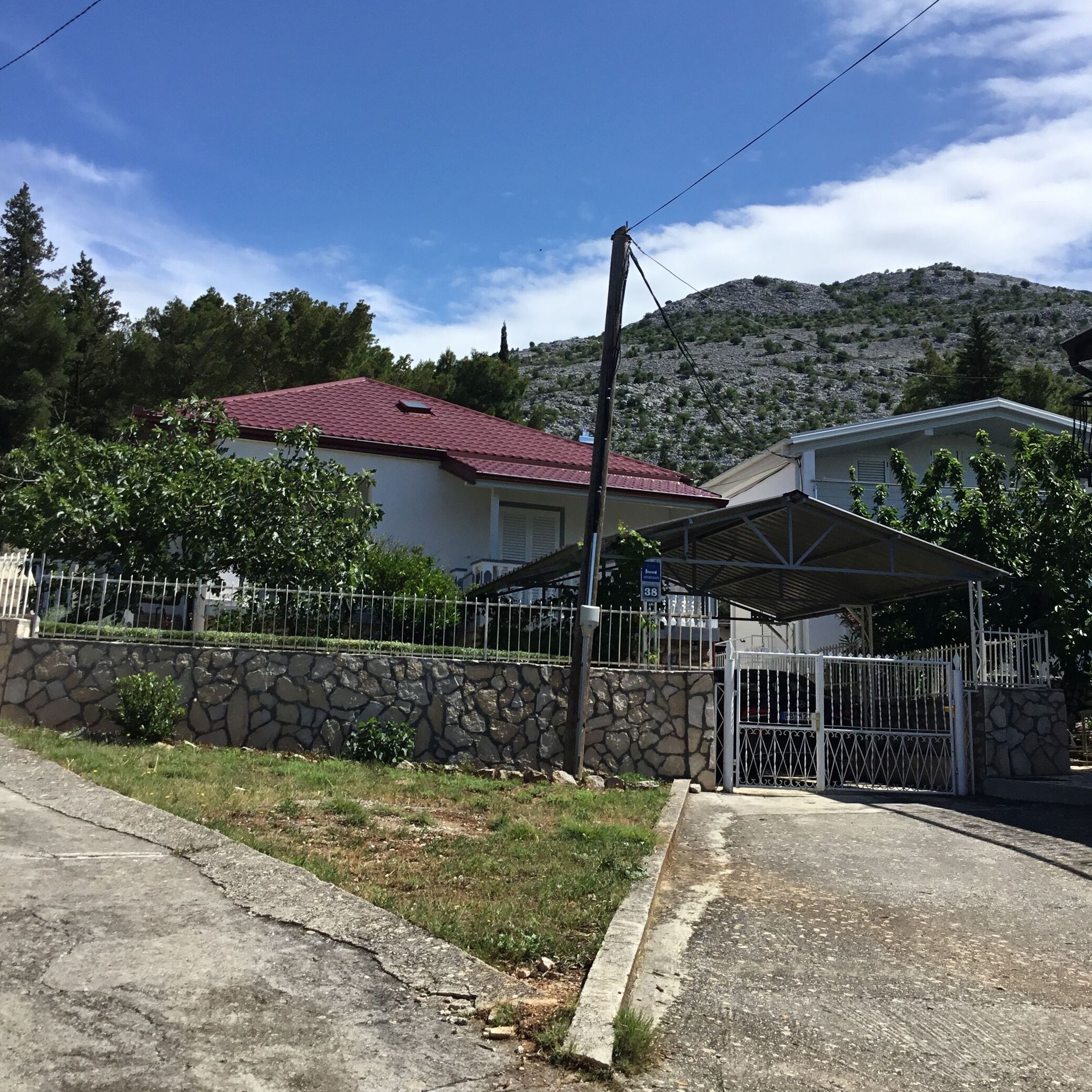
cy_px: 470
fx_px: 1321
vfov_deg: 44.8
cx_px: 548
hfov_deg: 44.9
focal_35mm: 37
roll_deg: +0.6
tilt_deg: +14.4
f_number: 2.4
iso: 25
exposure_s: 1/1733
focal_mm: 3.3
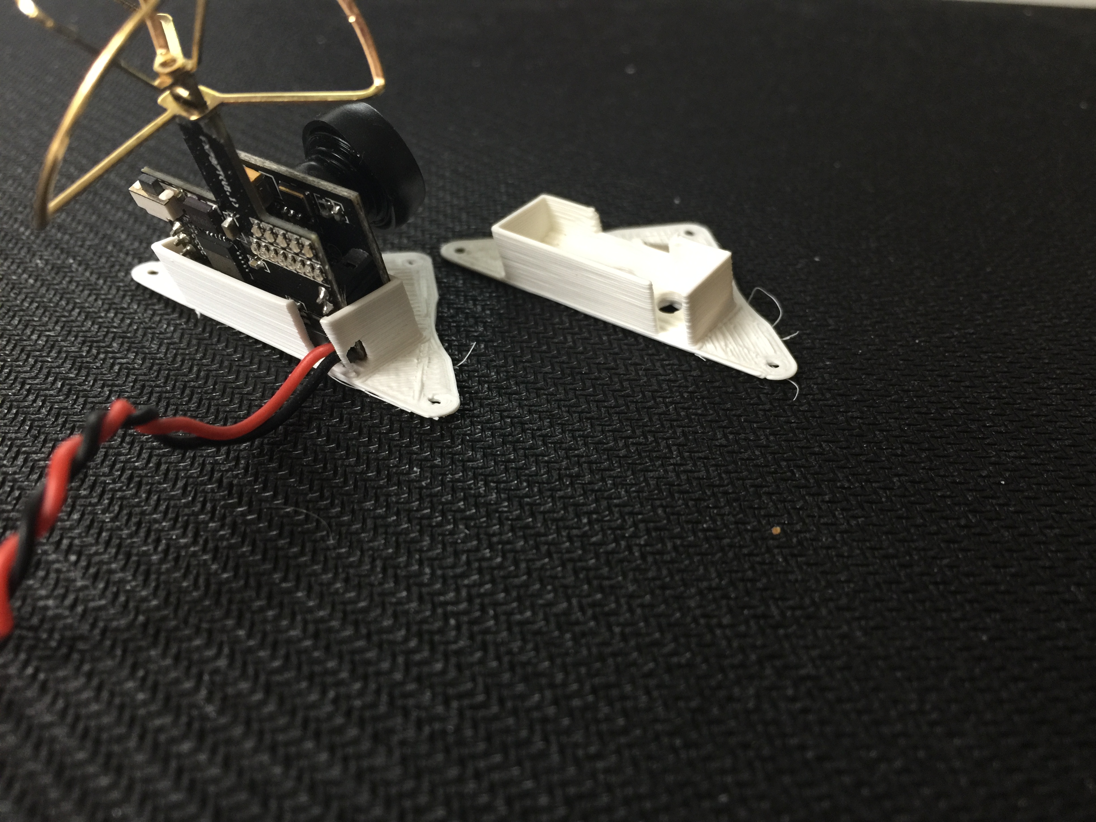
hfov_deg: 61.7
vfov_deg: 48.2
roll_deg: -2.6
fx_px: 918
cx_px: 548
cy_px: 411
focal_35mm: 29
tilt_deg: -39.3
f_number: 2.2
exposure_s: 1/4
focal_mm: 4.15
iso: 64
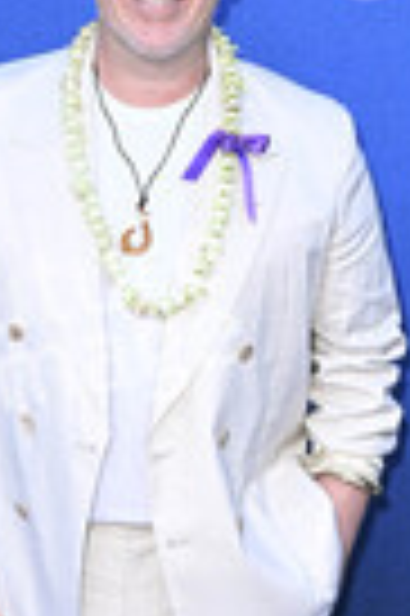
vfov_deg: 16.8
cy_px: 567
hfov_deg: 11.4
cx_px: 140
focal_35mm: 120
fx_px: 2055
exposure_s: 1/250
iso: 800
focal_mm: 41
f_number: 6.3
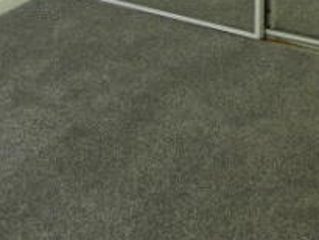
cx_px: 253
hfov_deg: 18.0
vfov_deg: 13.4
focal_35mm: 108
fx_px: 996
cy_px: -26
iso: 400
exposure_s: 1/80
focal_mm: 7.9
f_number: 2.8
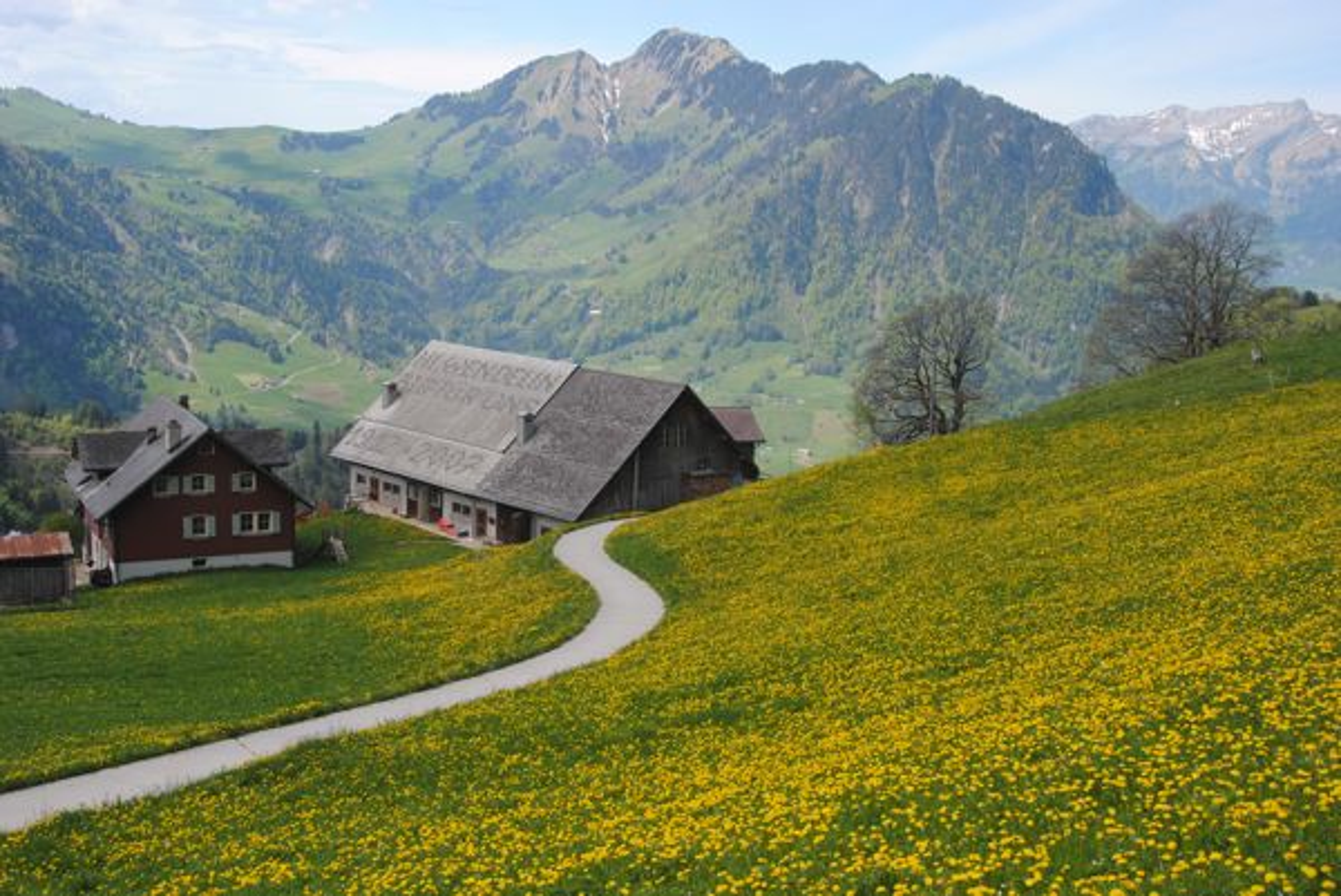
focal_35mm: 42
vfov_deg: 31.9
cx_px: 670
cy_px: 448
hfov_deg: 46.4
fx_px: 1566
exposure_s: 1/50
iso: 100
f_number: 9
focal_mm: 28
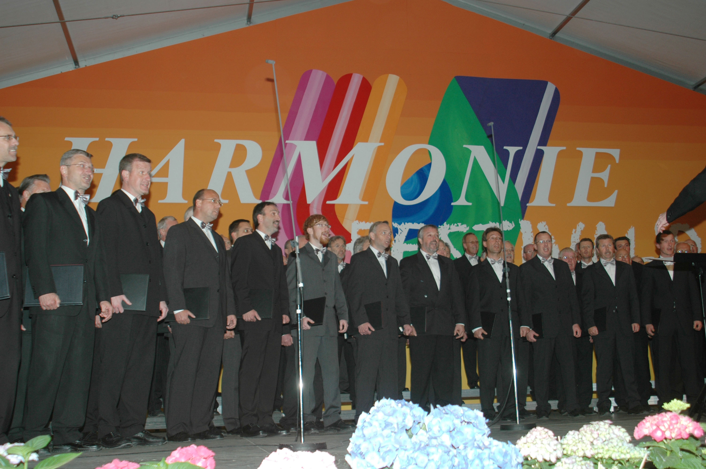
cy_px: 234
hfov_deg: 46.4
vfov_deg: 31.8
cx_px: 353
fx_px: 823
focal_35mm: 42
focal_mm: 28
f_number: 4
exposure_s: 1/500
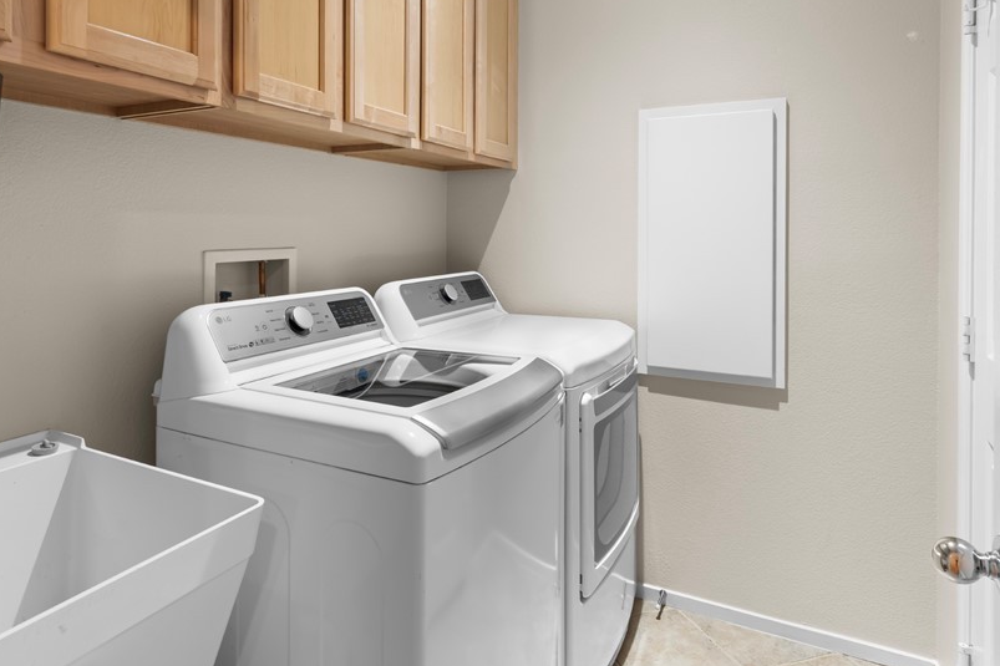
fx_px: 639
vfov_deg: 54.2
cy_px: 234
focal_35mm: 23
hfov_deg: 76.0
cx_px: 461
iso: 400
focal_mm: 17
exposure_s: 1/3
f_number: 8
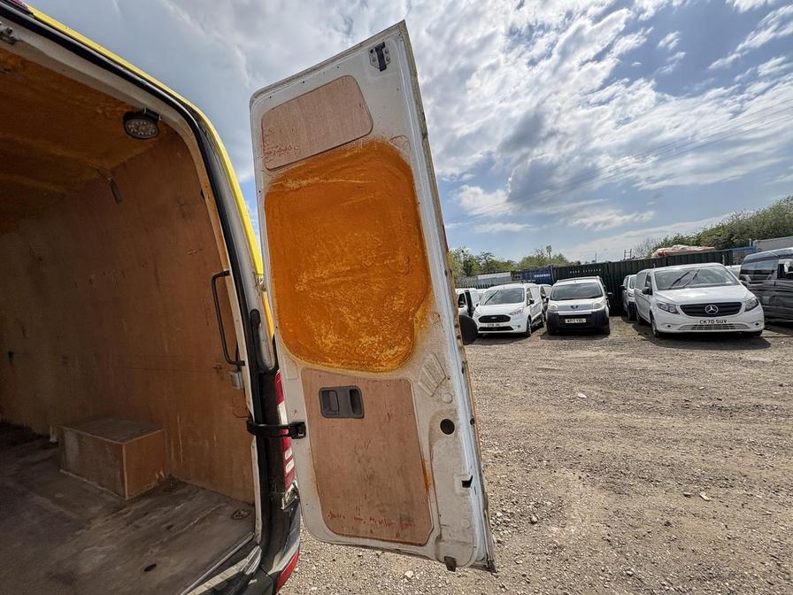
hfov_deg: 102.1
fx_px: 321
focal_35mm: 14
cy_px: 298
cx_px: 396
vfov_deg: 85.7
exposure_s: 1/1789
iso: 40
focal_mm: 2.22
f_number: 2.2
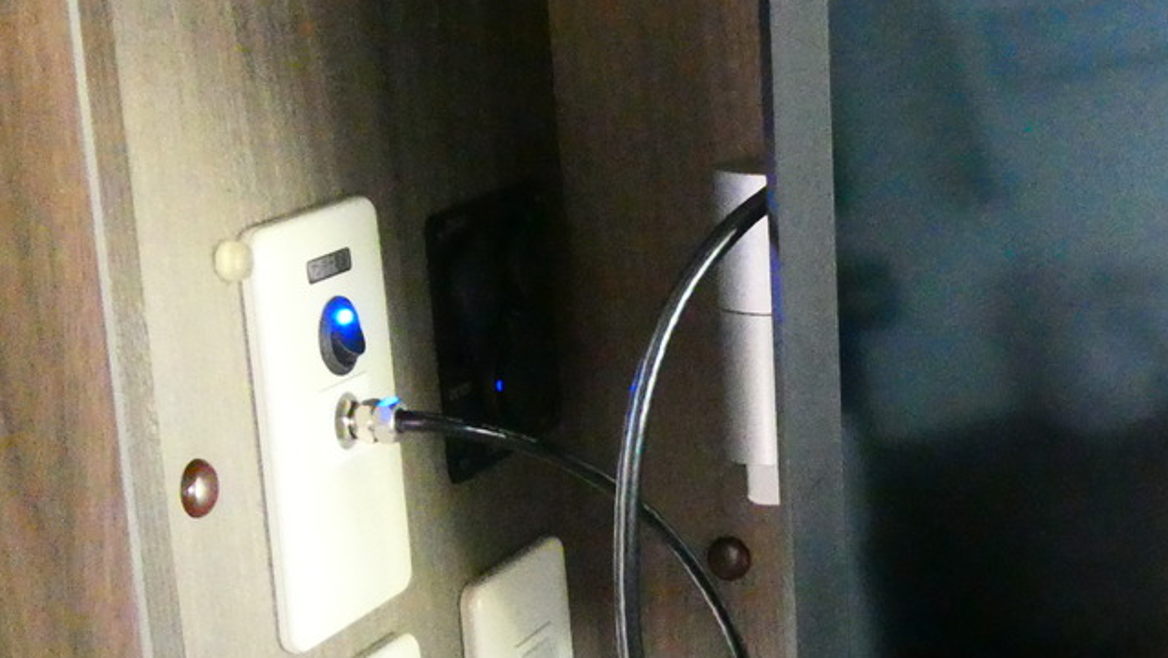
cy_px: 400
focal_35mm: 90
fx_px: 2788
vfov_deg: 13.5
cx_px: 1236
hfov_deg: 22.5
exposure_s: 1/40
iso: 1600
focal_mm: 5.8
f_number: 3.6
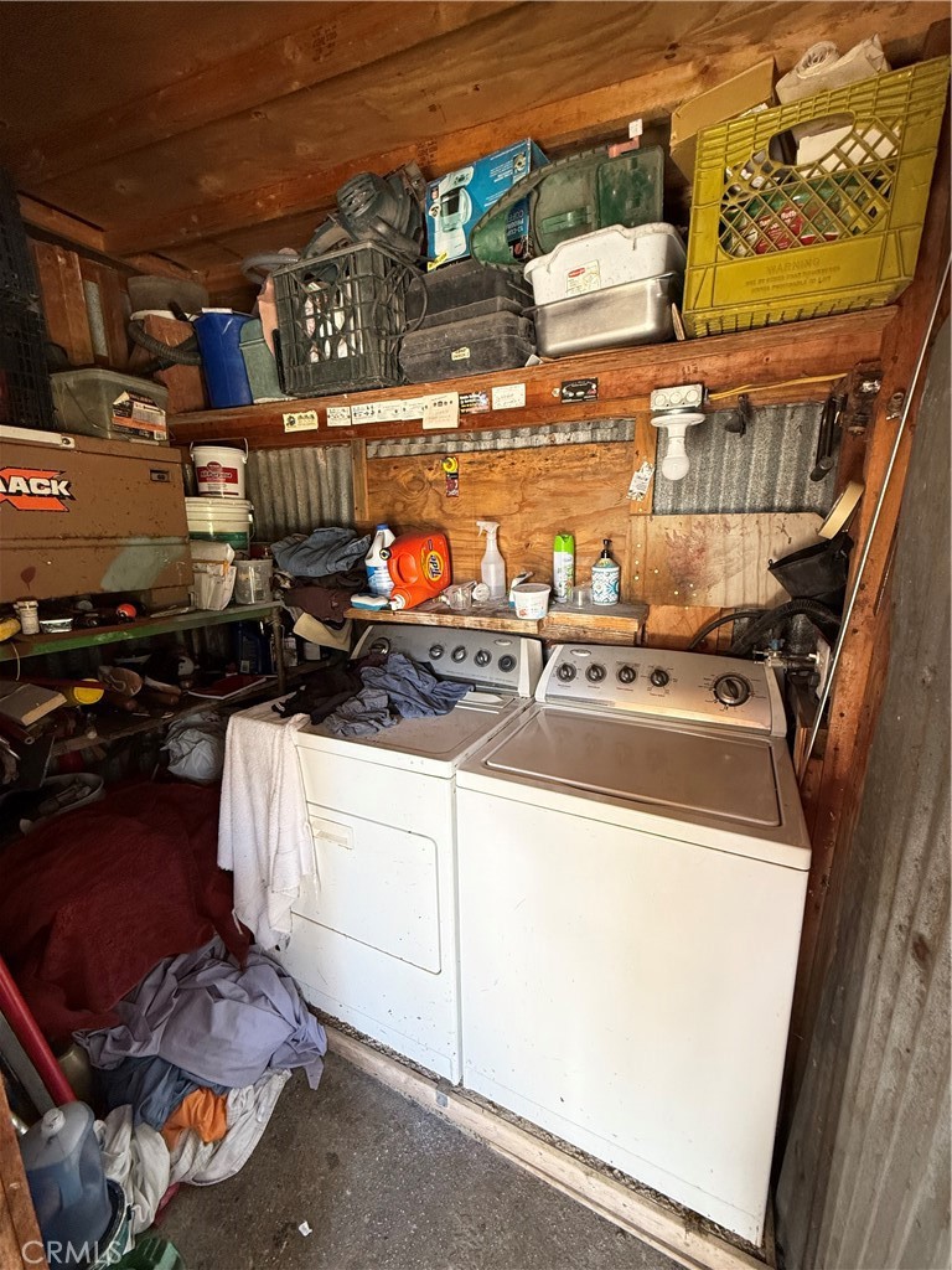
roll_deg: +1.5
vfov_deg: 102.1
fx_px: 513
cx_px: 476
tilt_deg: -10.6
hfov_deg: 85.7
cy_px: 635
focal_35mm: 14
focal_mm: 2.22
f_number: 2.2
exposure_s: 1/95
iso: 320
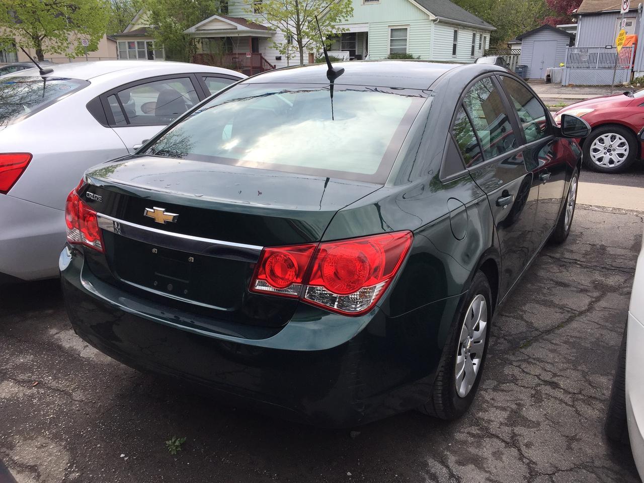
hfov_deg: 61.7
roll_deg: +1.2
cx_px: 322
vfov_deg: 48.2
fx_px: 540
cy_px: 242
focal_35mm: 29
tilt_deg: -18.6
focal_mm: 4.15
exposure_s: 1/824
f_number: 2.2
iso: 32
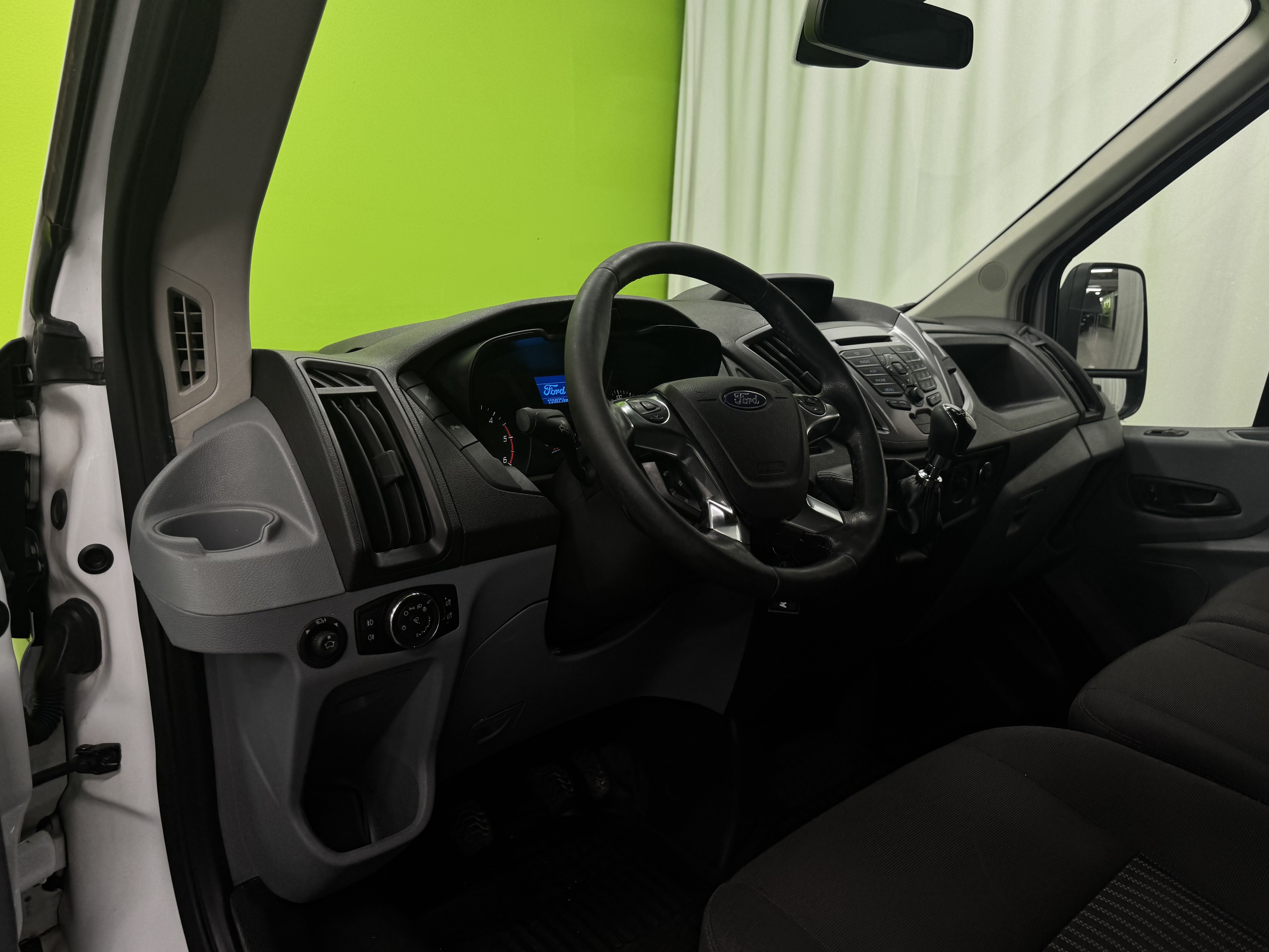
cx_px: 628
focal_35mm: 25
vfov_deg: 54.9
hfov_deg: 69.4
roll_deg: -1.4
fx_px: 916
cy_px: 467
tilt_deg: -13.1
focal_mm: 6.76
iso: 64
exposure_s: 1/144
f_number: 1.78
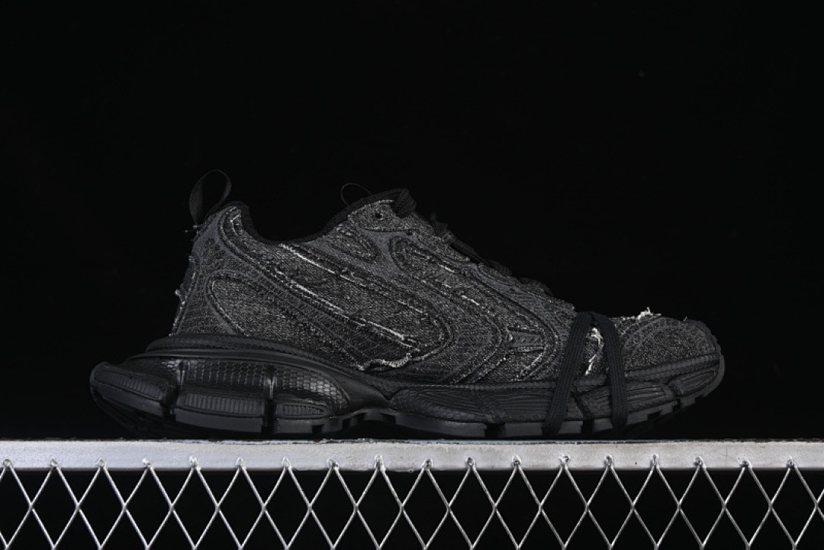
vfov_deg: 18.2
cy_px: 275
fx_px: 1717
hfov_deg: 27.0
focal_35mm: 75
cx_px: 412
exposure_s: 1/125
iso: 160
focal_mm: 50
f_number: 7.1
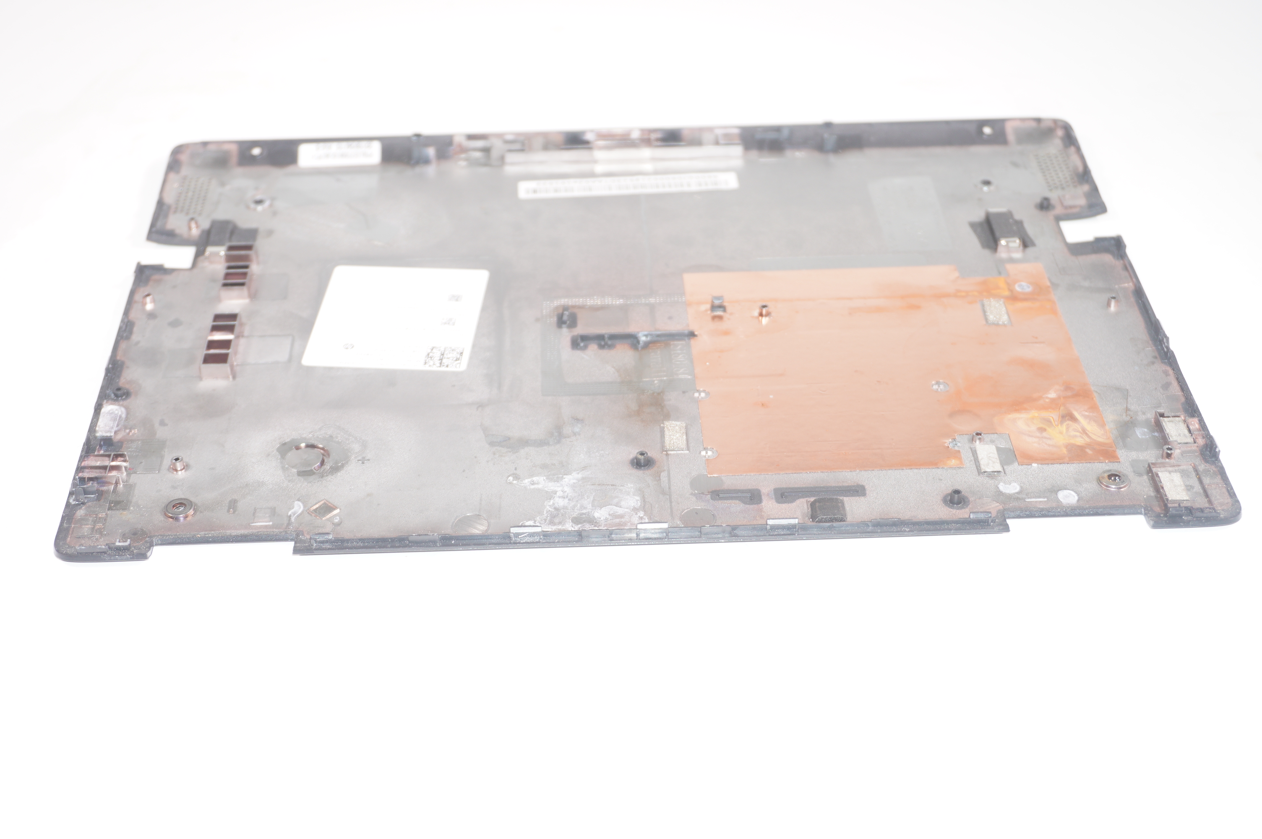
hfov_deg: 37.9
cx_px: 631
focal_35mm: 52
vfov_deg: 25.7
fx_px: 1839
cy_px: 420
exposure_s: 1/60
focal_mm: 35
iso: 160
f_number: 5.6
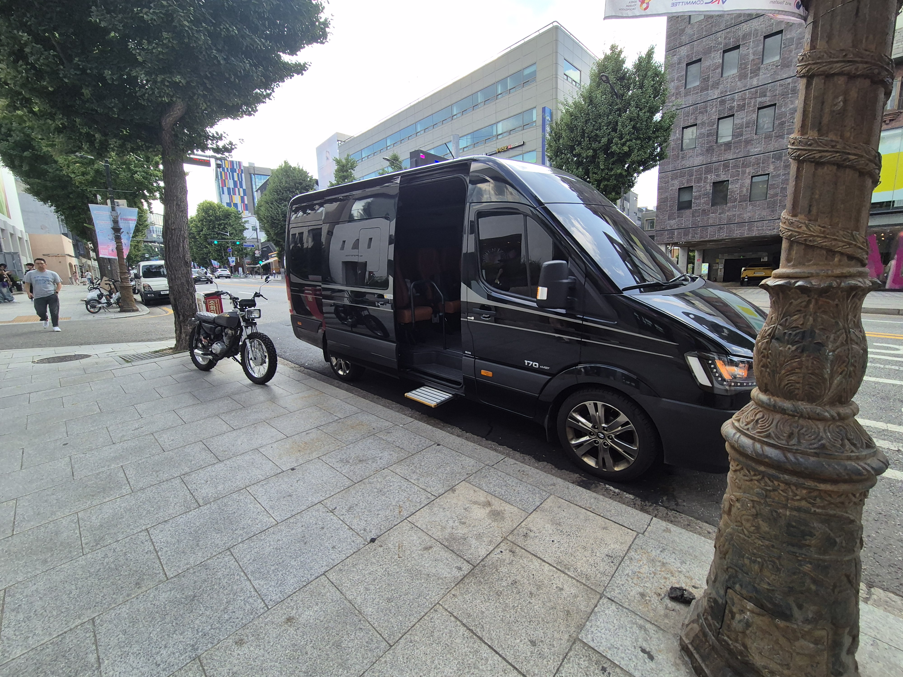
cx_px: 452
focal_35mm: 13
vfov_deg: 89.9
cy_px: 338
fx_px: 339
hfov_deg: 106.2
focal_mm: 2.2
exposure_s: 1/654
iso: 50
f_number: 2.2
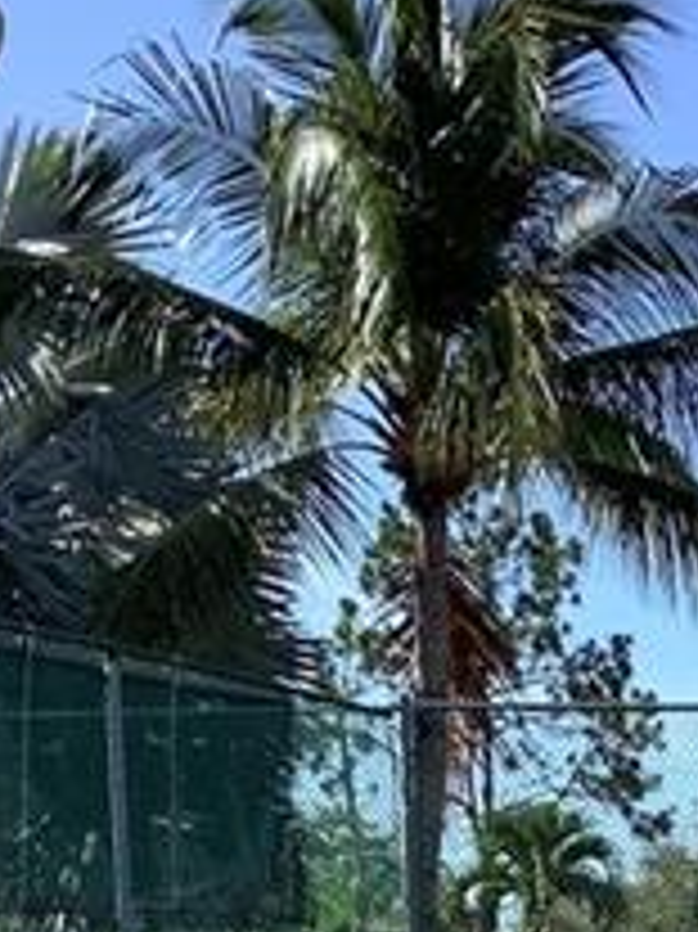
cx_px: 950
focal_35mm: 115
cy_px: 1567
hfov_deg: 12.4
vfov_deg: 15.3
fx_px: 3095
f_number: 2.4
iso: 25
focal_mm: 3.3
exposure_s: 1/936
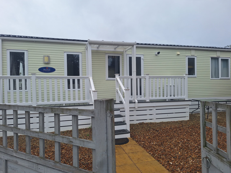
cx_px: 116
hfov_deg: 73.9
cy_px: 86
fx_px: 153
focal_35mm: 23
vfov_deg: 58.9
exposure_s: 1/1269
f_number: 1.8
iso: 40
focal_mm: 5.54
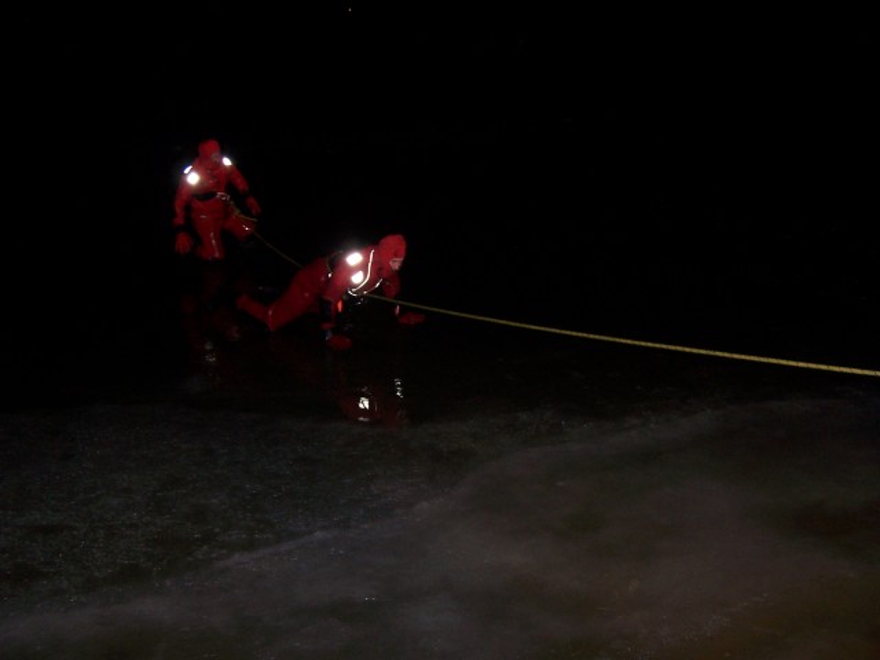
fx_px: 966
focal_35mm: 38
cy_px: 330
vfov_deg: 37.7
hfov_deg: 49.0
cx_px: 440
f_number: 2.8
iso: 140
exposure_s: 1/60
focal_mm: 6.3
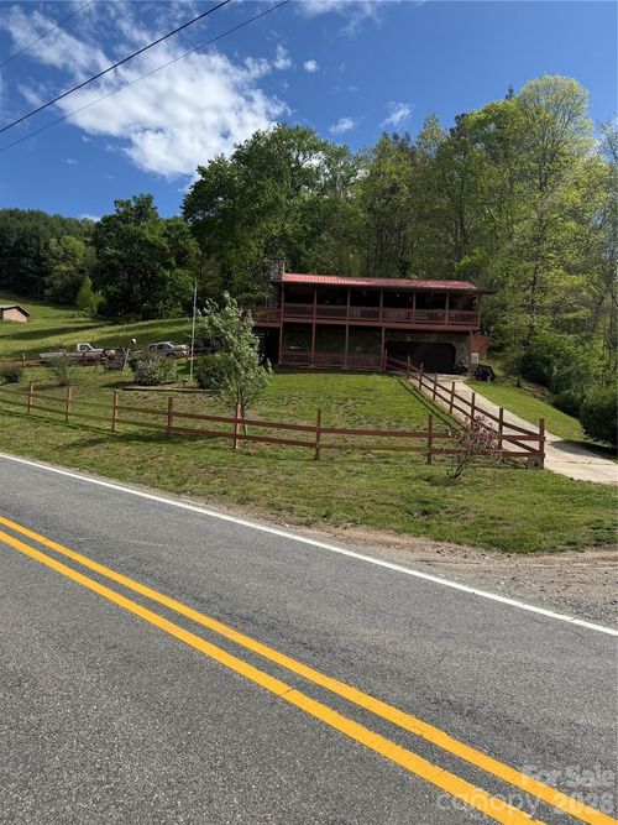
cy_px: 412
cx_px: 309
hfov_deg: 56.8
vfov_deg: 71.6
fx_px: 571
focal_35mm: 24
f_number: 1.78
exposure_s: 1/6173
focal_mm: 6.76
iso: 80
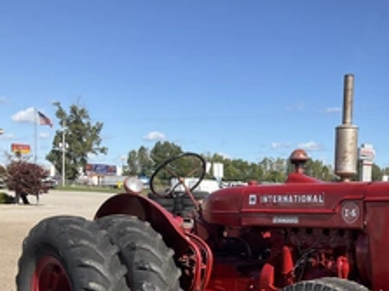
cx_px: 305
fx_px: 584
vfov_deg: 27.1
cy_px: 254
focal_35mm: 52
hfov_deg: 35.8
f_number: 1.8
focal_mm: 3
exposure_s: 1/1577
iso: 25
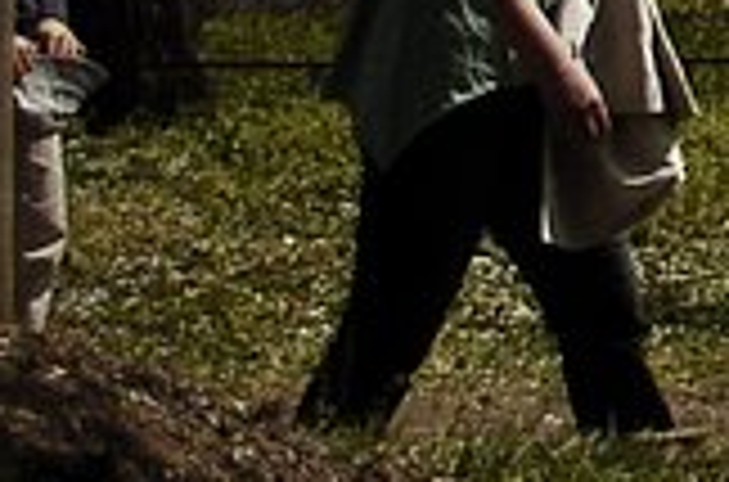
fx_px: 4220
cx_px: 2034
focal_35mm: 209
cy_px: -991
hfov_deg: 8.5
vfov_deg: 6.0
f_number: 4
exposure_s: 1/3000
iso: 400
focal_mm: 22
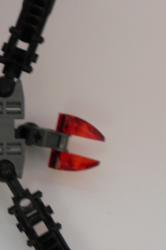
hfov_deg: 12.6
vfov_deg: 19.3
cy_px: 129
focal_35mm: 106
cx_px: -34
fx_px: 733
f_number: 3.1
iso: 120
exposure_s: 1/45
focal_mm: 7.1
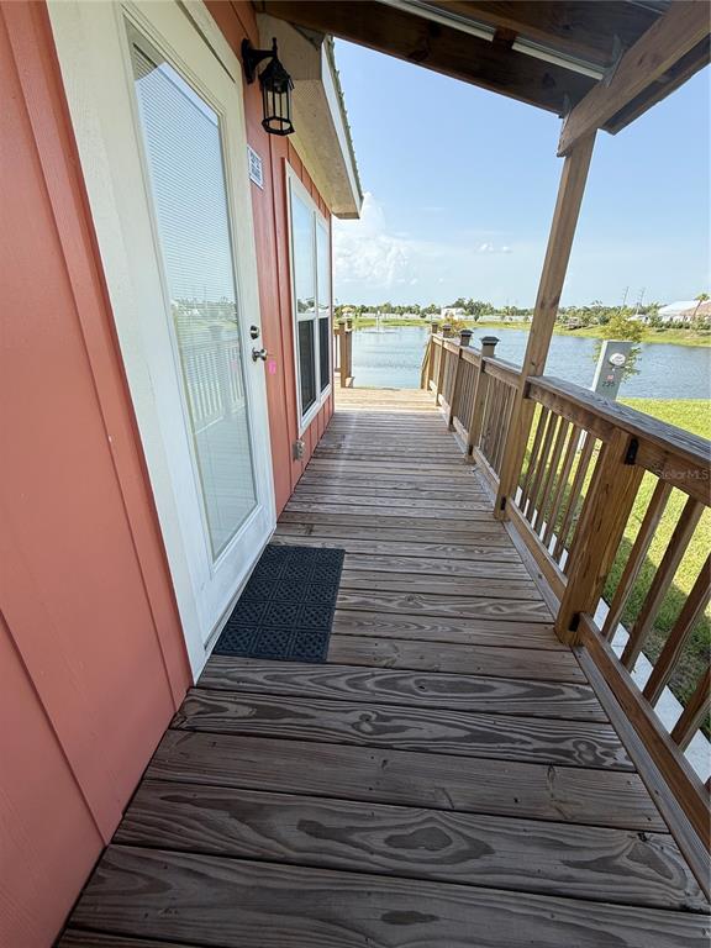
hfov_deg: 85.7
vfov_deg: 102.1
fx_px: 383
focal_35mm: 14
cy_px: 474
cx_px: 356
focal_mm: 2.22
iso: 50
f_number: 2.2
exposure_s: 1/901
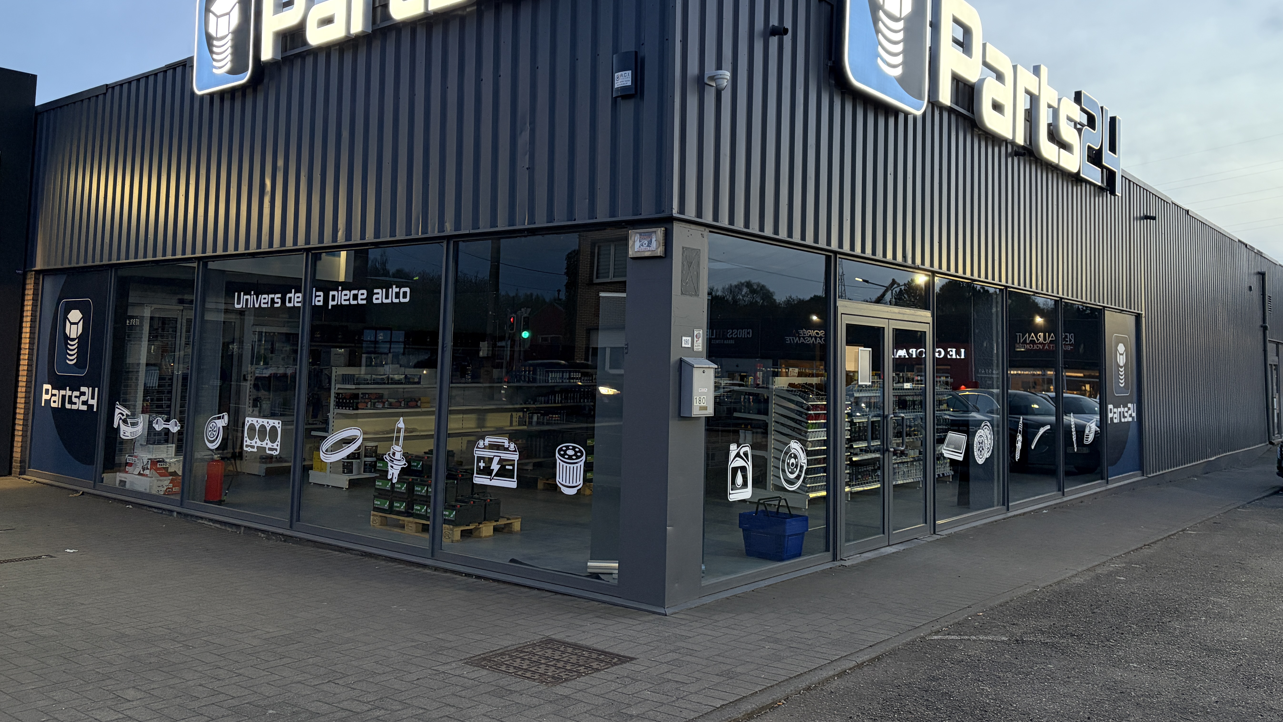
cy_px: 272
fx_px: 1021
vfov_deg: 38.7
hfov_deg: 64.3
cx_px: 668
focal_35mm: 30
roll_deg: -0.9
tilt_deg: +5.4
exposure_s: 1/50
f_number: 1.6
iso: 250
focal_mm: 5.96
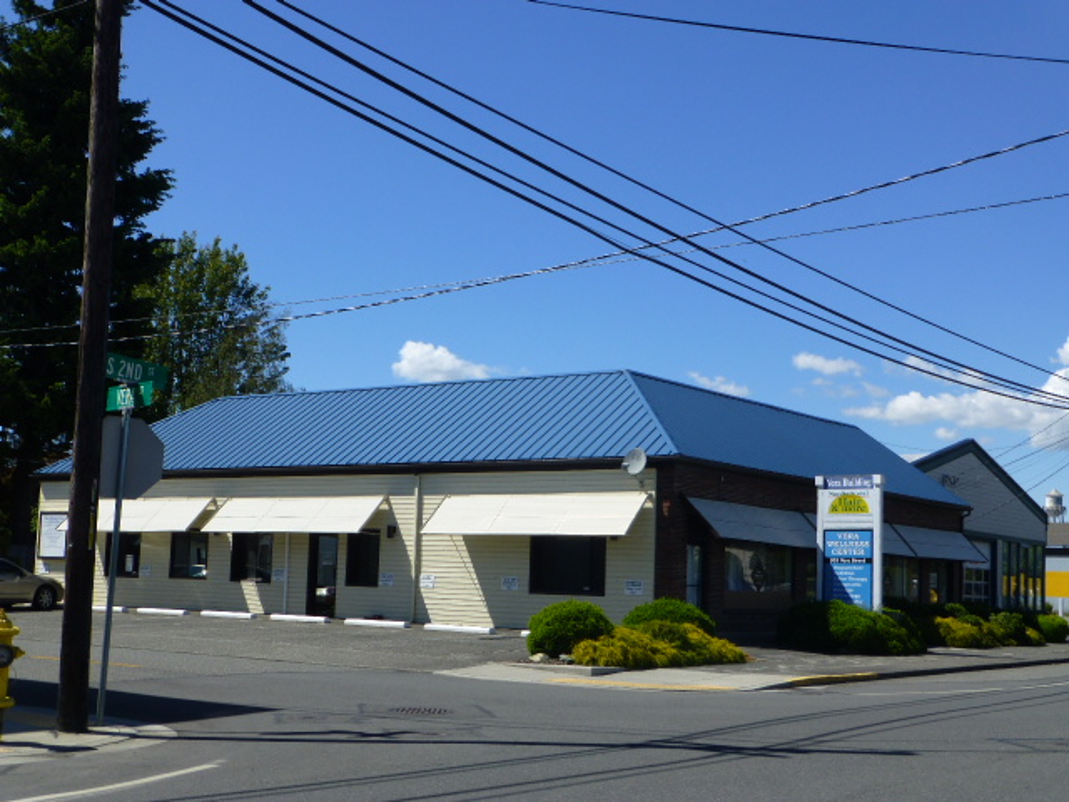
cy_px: 401
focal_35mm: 47
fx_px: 1451
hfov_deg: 40.4
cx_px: 534
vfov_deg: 30.9
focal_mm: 8.5
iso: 100
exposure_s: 1/1000
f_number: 4.2
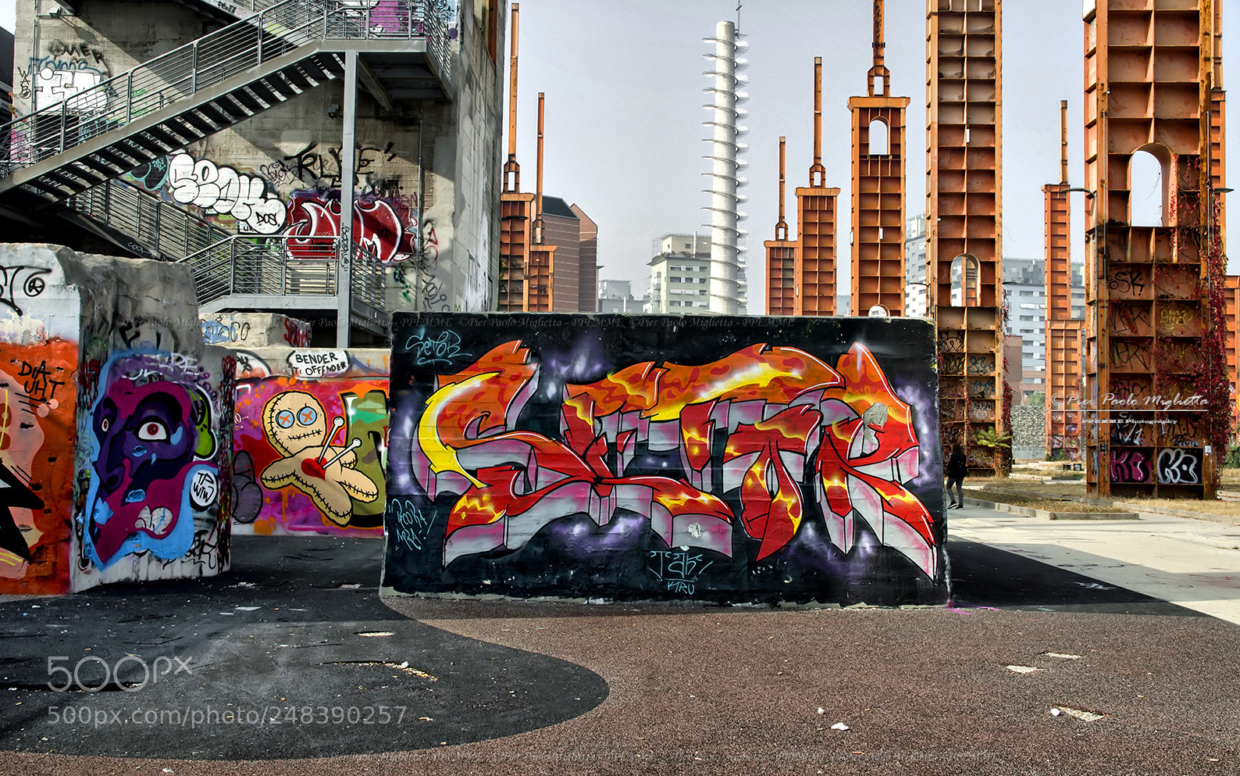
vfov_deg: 32.0
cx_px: 623
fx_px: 1352
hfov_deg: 49.3
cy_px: 361
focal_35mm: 40
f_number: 9
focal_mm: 26
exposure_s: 1/500
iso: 500
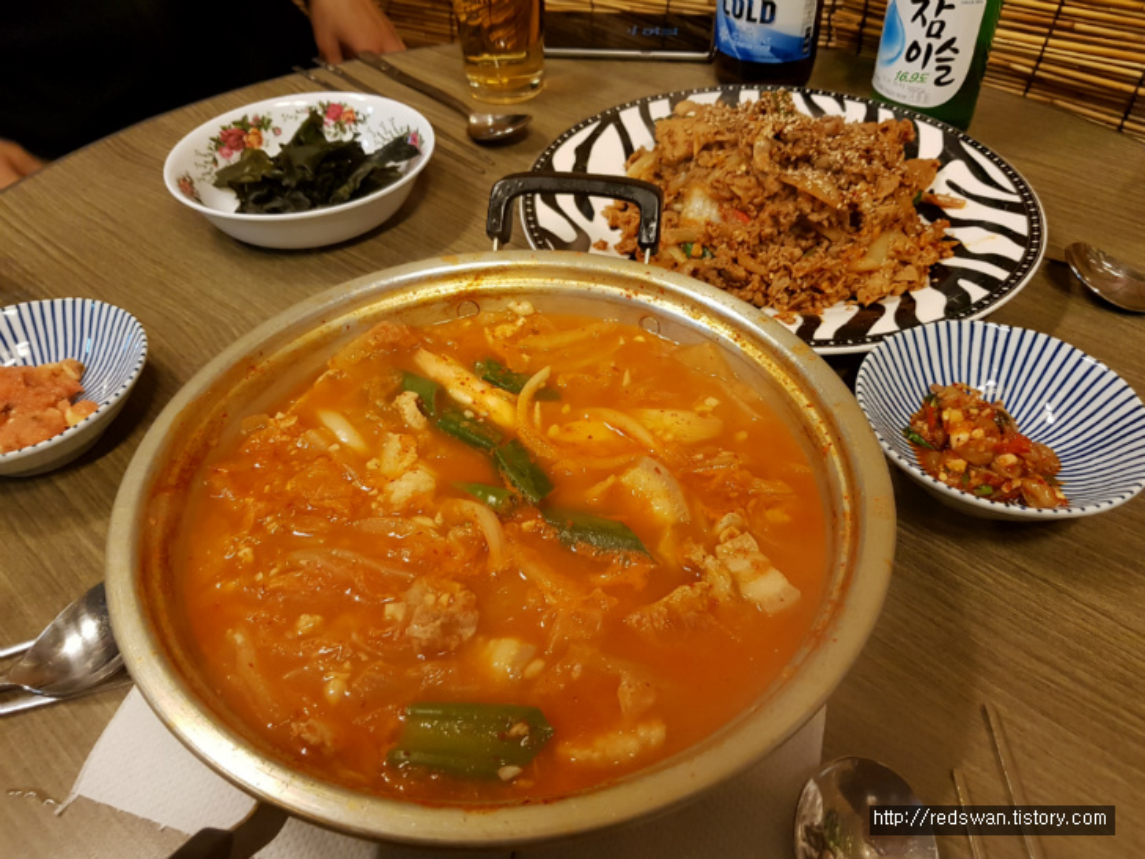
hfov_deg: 67.3
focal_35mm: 26
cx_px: 572
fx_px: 860
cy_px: 430
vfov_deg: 53.1
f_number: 1.7
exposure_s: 1/30
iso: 160
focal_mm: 4.2
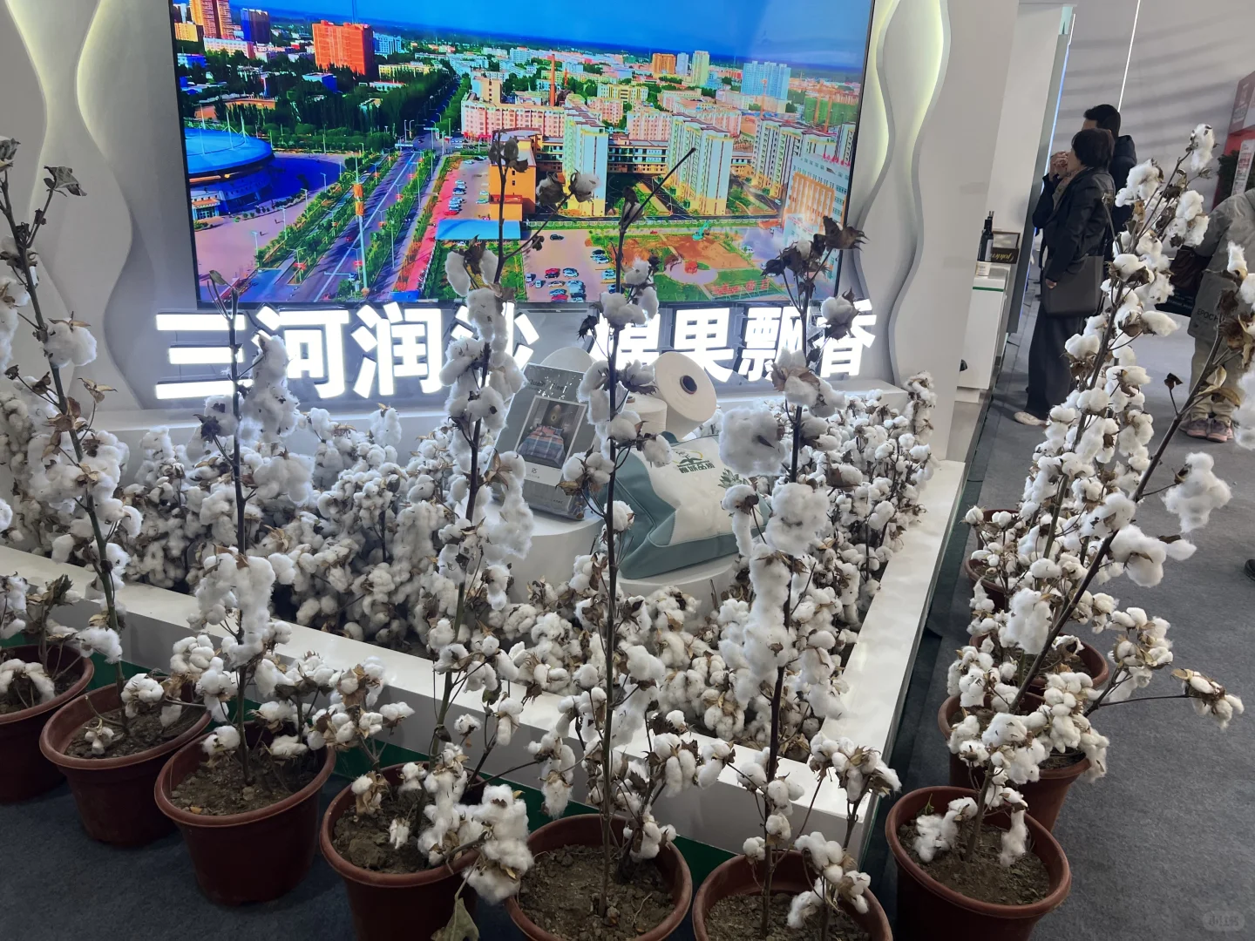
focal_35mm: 26
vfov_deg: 53.1
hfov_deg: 67.3
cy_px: 470
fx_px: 943
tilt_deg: -17.9
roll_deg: -5.0
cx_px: 628
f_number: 1.5
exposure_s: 1/100
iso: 32
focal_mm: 5.7
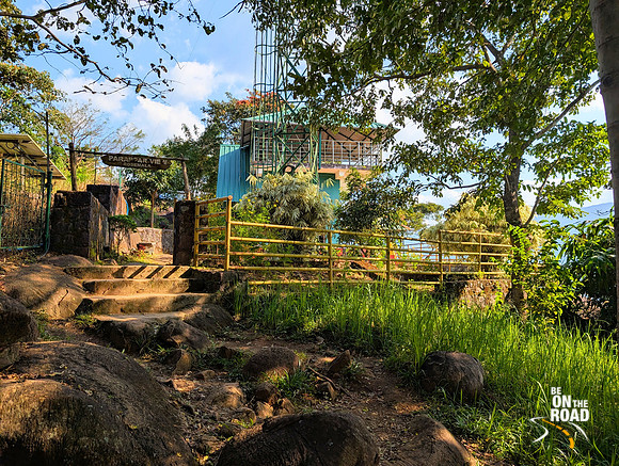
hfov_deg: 71.5
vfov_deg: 57.0
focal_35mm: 24
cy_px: 233
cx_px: 310
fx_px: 430
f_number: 1.68
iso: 24
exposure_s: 1/1058
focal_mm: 6.9
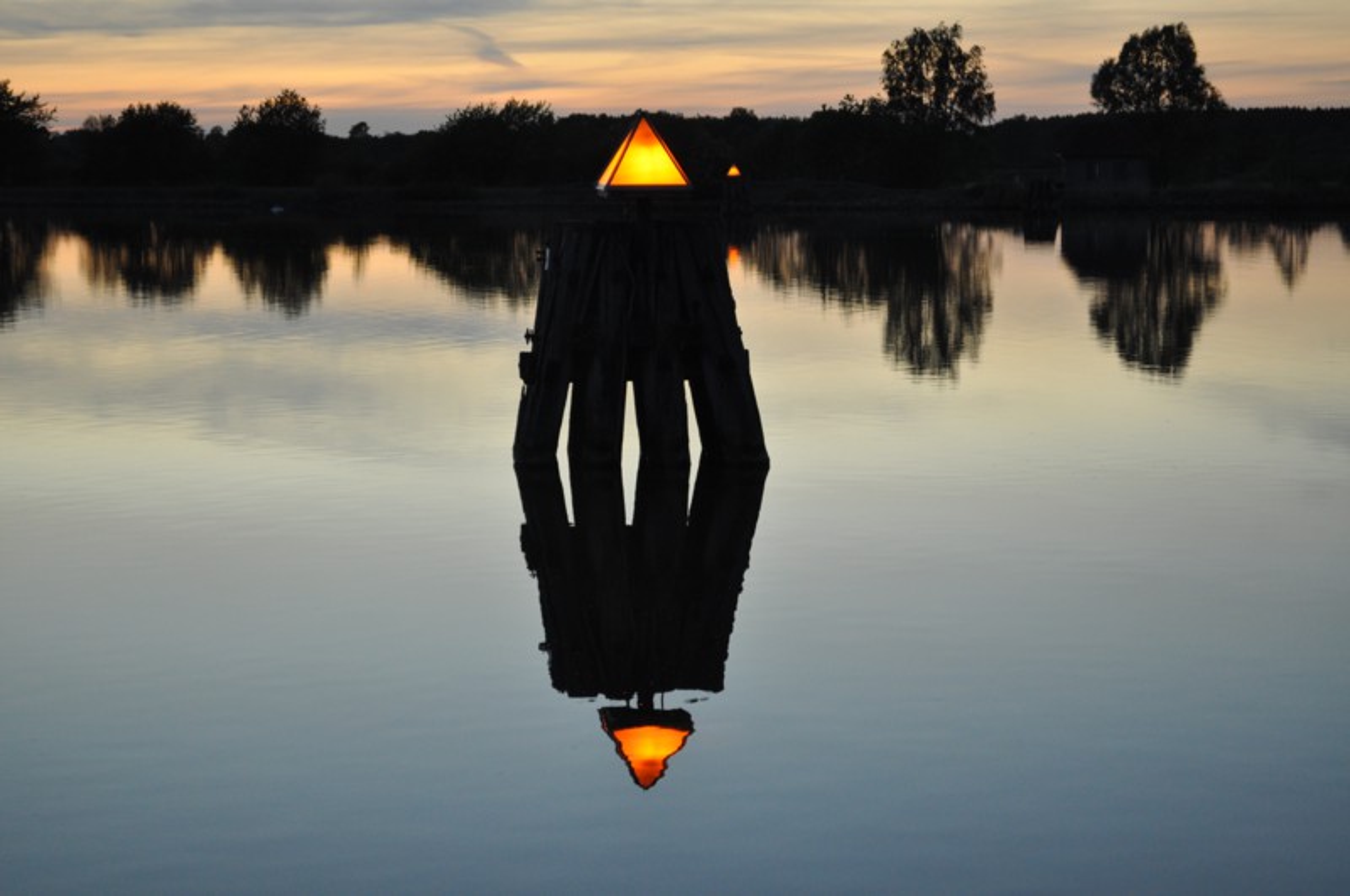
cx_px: 675
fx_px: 3089
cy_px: 448
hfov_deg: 24.7
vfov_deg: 16.5
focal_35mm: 82
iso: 800
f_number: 5.6
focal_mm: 55
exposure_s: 1/40
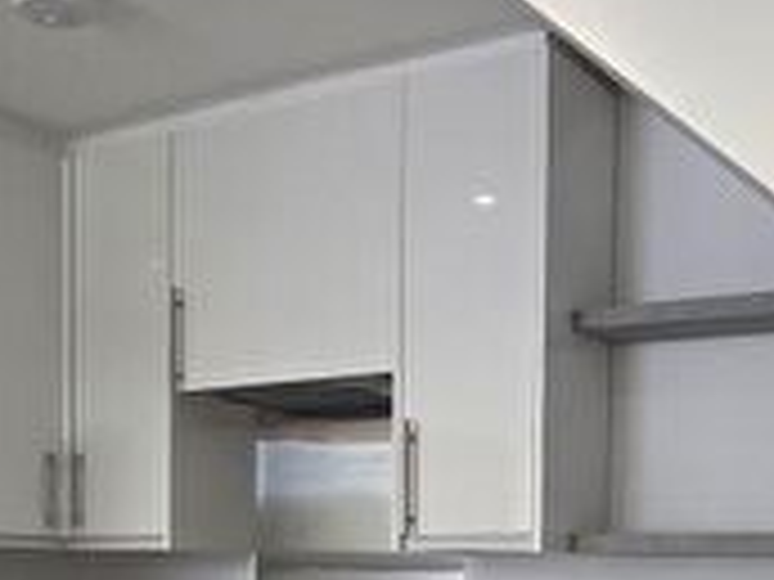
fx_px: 1185
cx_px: 418
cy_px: 627
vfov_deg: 25.6
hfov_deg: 36.1
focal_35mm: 53
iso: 80
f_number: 1.9
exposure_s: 1/100
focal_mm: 2.2
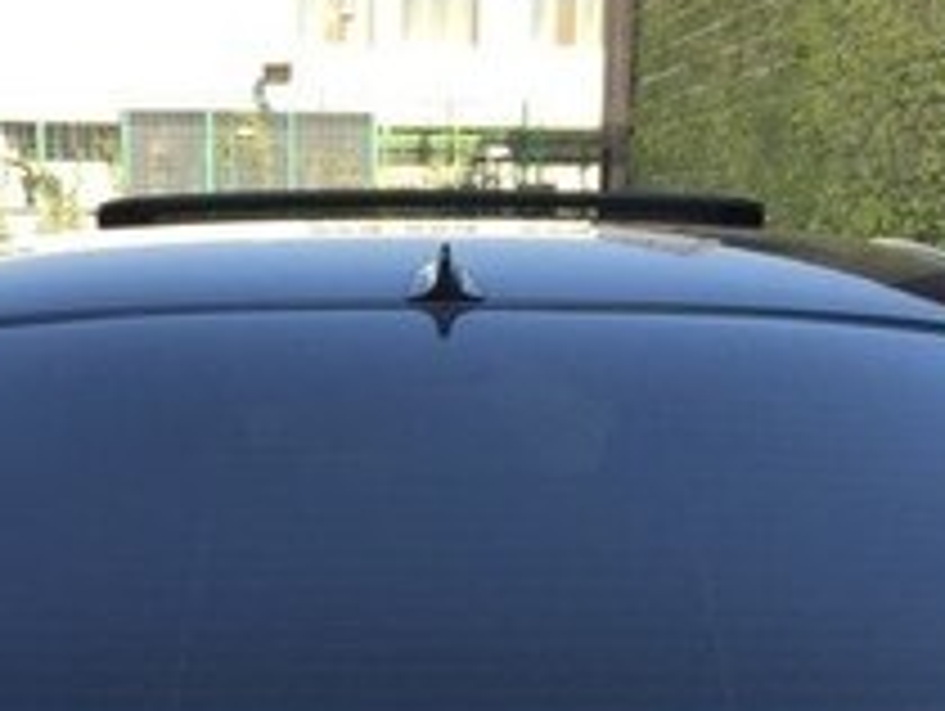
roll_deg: -1.4
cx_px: 405
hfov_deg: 21.5
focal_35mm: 91
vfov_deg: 15.0
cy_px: 1082
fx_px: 2487
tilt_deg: -18.0
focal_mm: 4.15
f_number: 2.2
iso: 32
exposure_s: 1/520
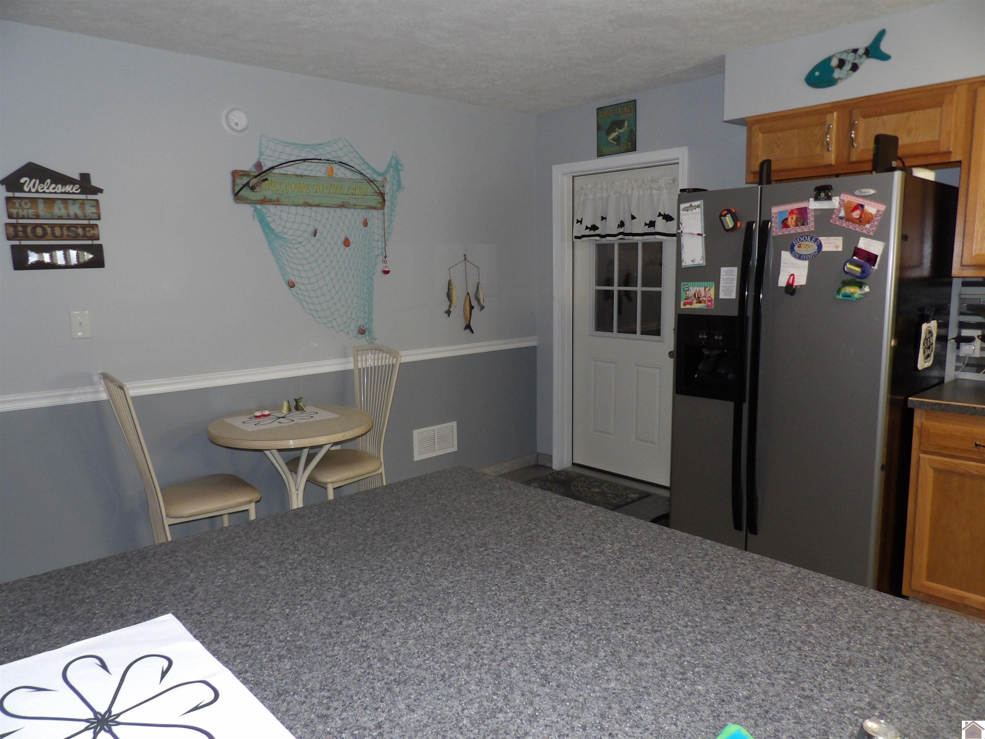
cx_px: 492
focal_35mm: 24
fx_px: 683
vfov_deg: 56.8
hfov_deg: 71.6
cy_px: 370
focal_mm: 4.3
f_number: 2.8
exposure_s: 1/33
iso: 200
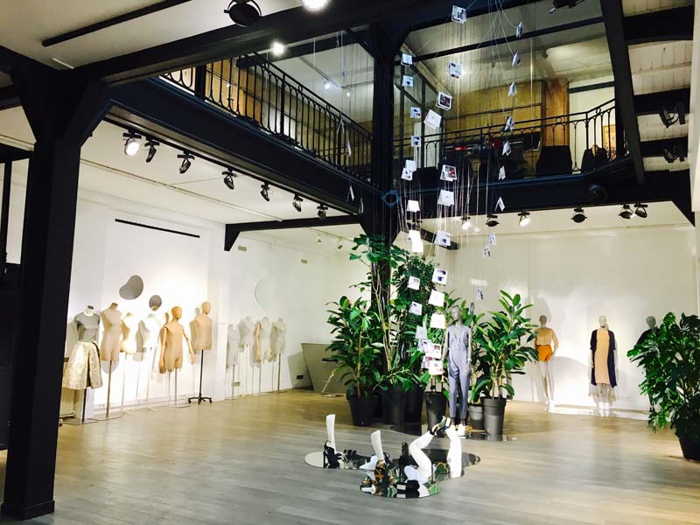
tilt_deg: +7.6
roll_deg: -1.0
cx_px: 350
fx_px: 586
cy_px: 262
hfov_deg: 61.7
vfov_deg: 48.2
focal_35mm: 29
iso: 100
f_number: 2.2
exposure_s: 1/33
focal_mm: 4.15
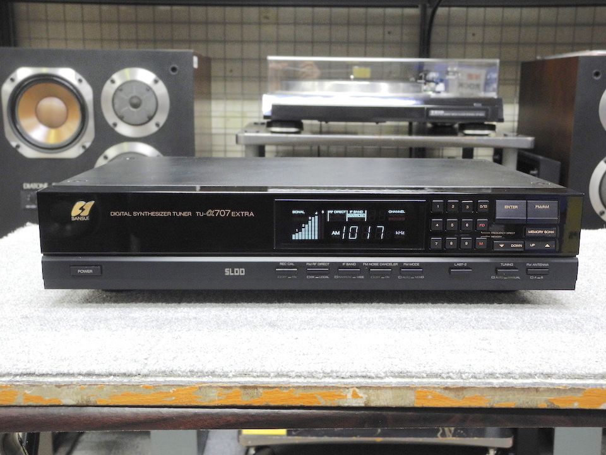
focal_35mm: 41
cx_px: 303
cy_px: 228
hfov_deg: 45.8
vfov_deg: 35.1
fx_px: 718
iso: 400
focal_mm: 8.8
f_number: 3.2
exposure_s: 1/22.7
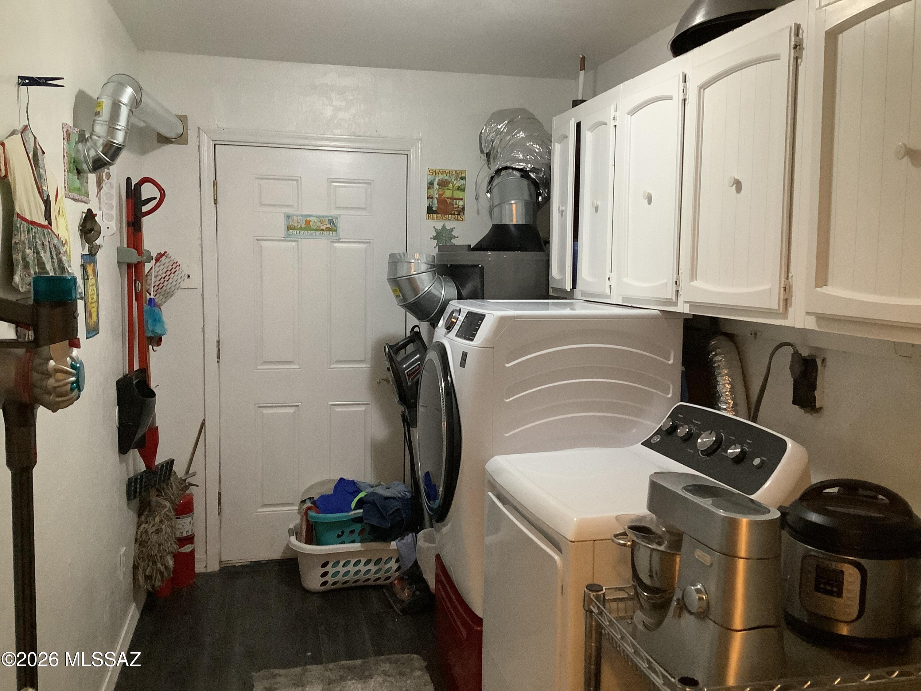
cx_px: 460
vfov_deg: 45.4
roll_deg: -0.2
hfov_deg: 58.4
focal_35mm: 31
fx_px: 825
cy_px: 346
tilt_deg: -7.6
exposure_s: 1/40
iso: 400
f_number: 2.4
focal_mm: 3.3
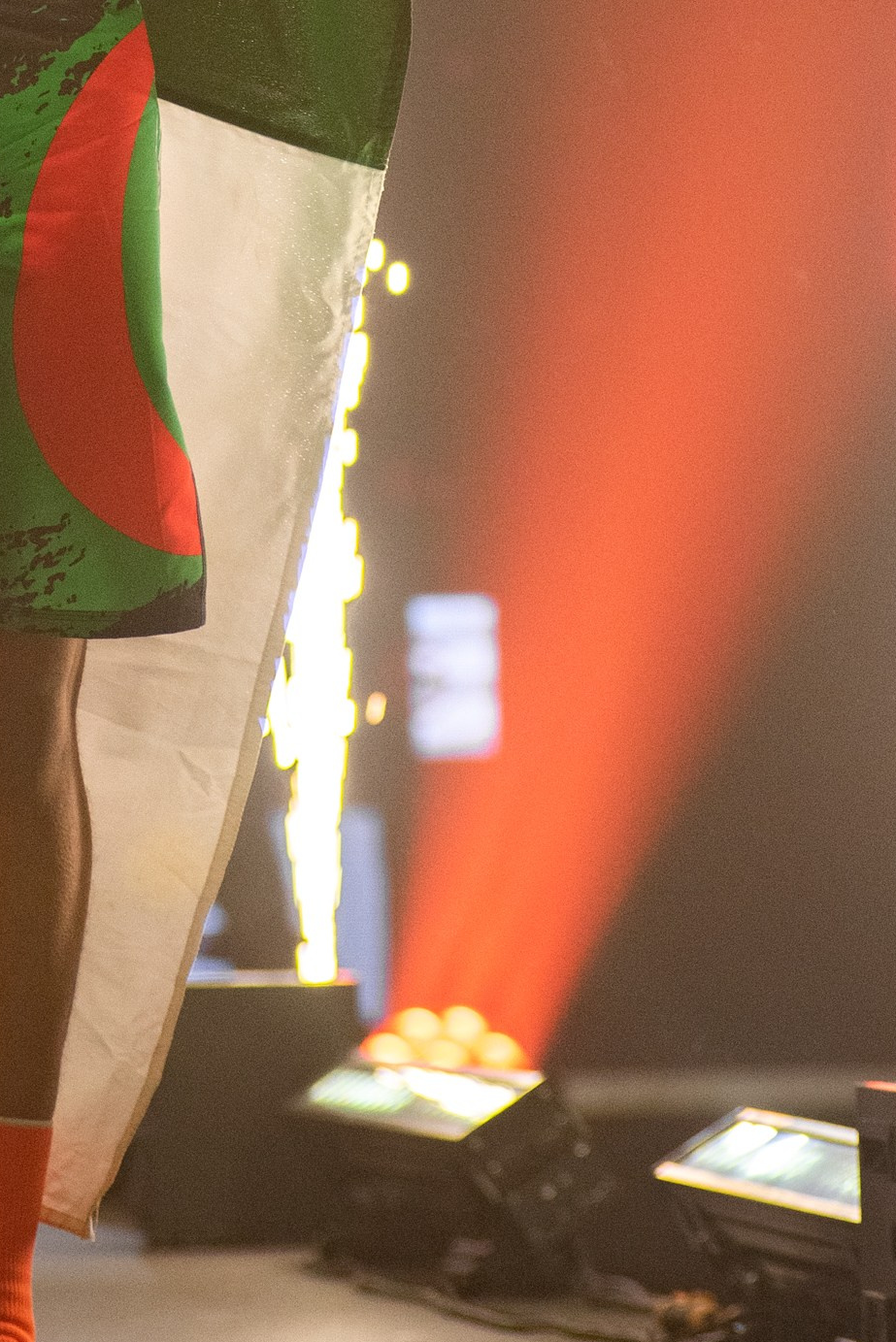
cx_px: -55
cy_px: -74
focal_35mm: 405
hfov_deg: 3.4
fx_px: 15107
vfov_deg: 5.1
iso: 1400
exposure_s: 1/640
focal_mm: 160
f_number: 4
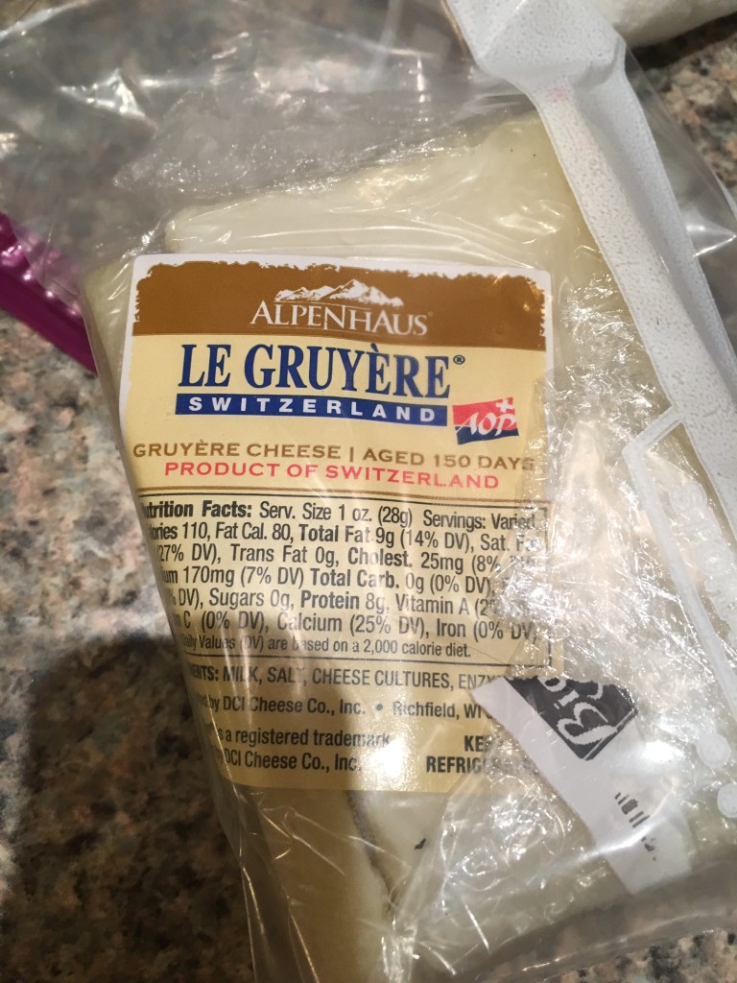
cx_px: 368
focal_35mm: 29
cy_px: 492
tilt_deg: -75.6
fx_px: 823
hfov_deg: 48.2
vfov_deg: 61.7
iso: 40
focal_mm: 4.15
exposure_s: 1/30
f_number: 2.2
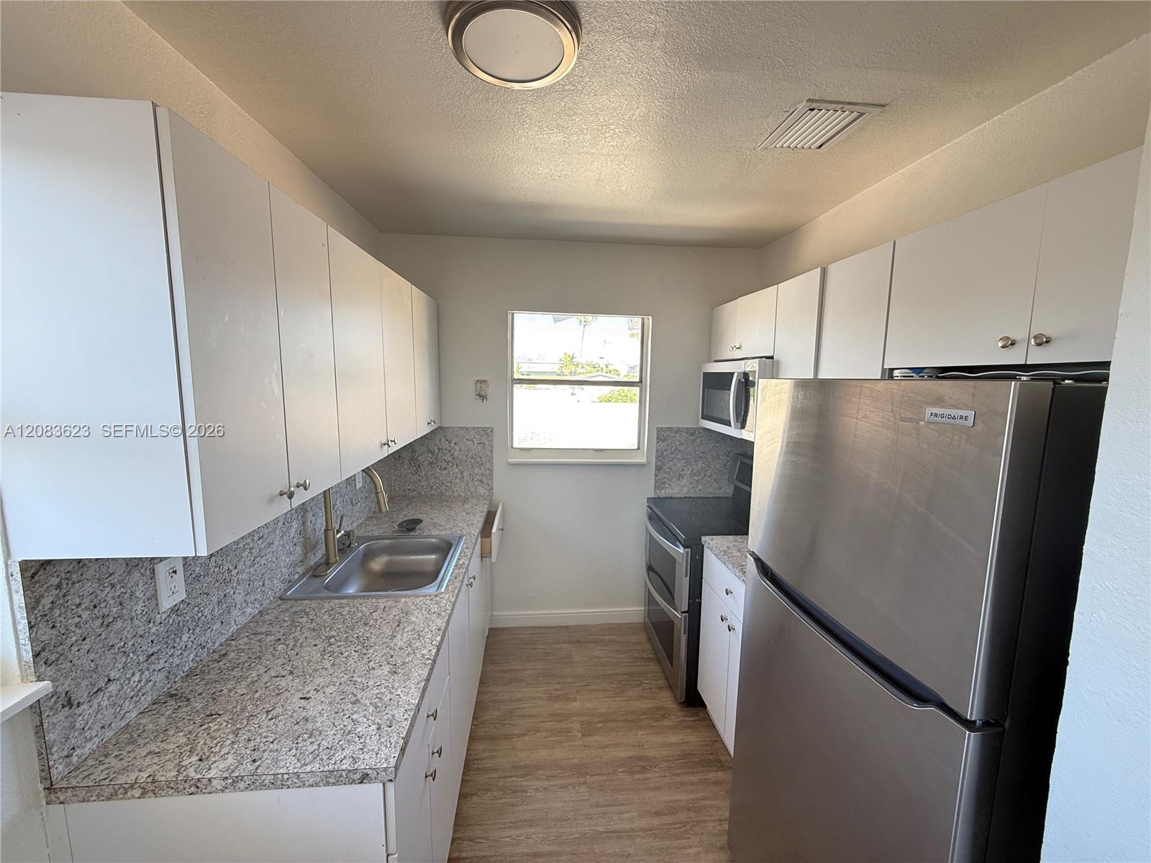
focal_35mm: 14
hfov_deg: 102.1
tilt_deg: -5.4
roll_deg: -1.0
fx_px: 466
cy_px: 432
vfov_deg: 85.7
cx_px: 576
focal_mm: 2.22
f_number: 2.2
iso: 125
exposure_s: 1/99
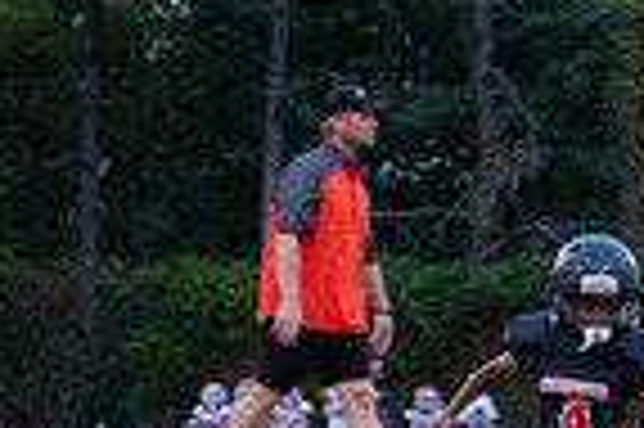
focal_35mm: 284
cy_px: 392
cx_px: 1000
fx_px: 5075
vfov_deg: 4.8
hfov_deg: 7.1
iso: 1250
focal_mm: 70
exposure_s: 1/400
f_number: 4
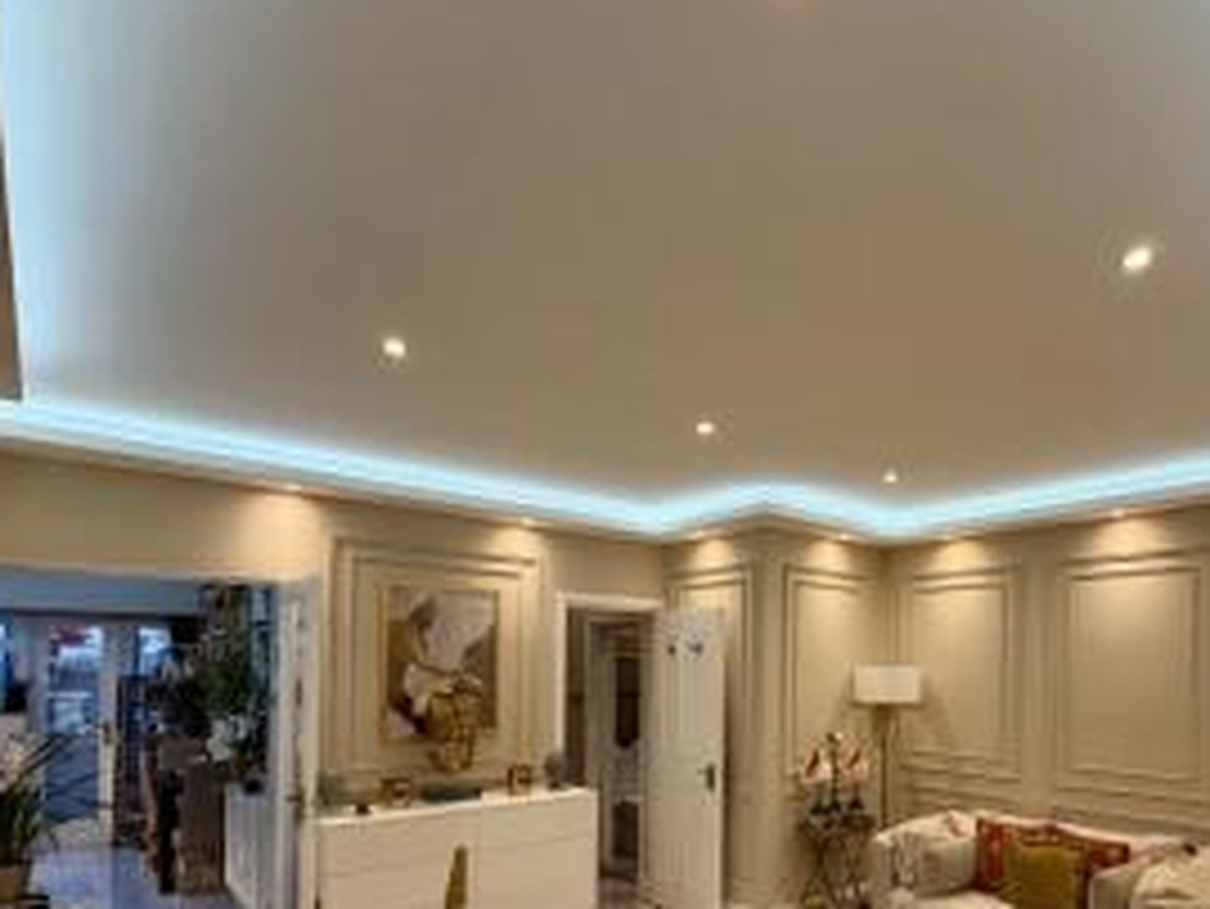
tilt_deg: +0.6
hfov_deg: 75.2
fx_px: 769
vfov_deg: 58.7
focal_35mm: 22
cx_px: 749
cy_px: 655
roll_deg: -0.1
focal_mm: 2.22
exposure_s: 1/100
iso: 125
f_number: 2.2
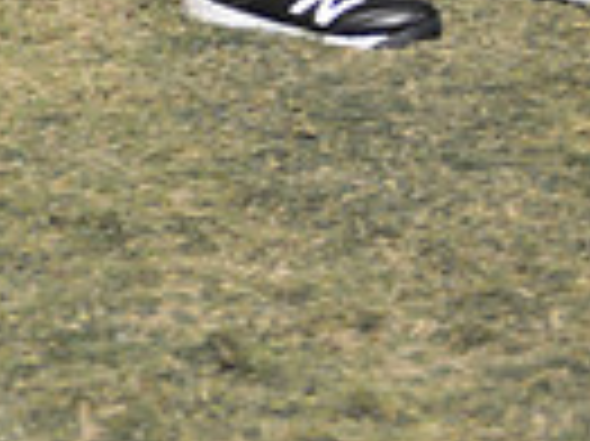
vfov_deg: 4.3
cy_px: -792
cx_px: 455
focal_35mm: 333
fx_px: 5671
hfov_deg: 6.0
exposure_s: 1/160
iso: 6400
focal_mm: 78
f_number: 5.6
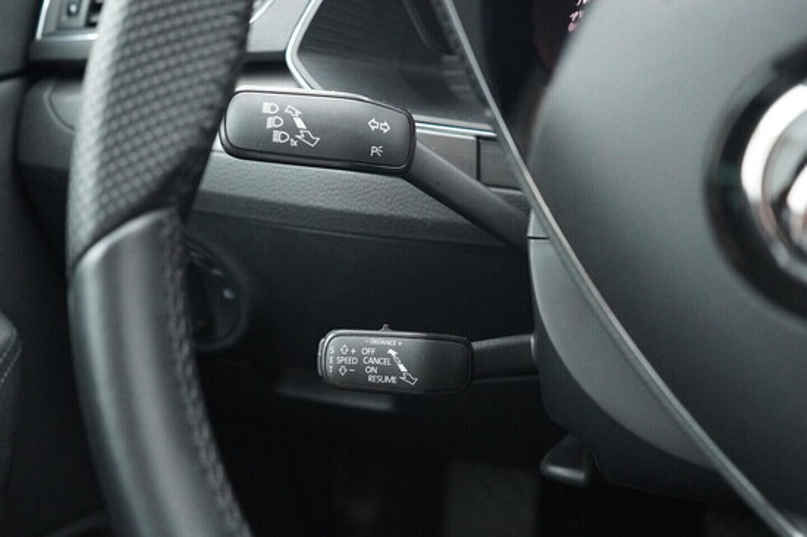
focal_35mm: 36
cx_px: 404
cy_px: 268
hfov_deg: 53.2
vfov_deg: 36.8
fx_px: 806
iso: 6400
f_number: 2.8
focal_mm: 24
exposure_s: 1/400
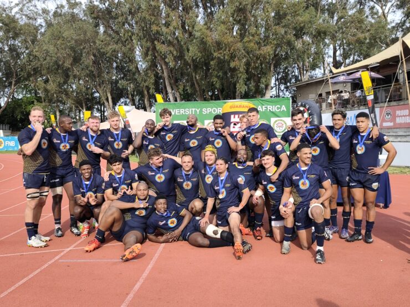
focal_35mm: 34
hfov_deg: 54.0
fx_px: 403
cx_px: 205
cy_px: 154
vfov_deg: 41.8
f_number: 1.65
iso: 50
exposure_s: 1/280
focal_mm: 6.19
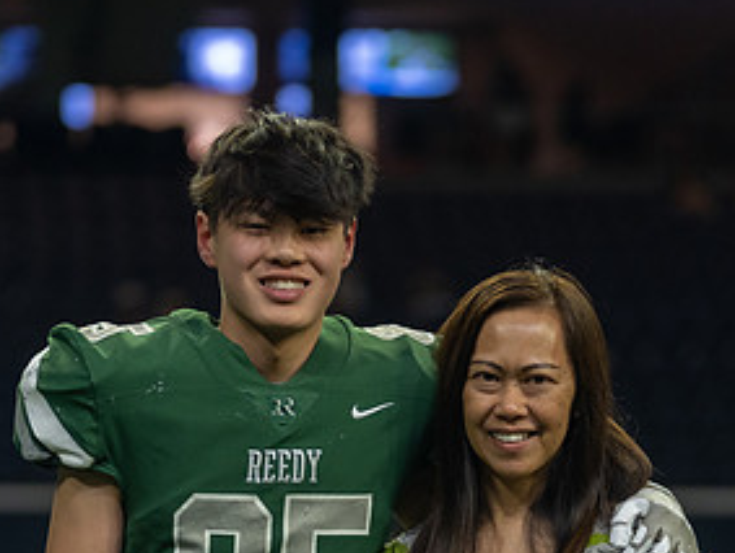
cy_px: 556
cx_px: 384
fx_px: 5889
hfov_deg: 7.1
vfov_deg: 5.4
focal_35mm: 277
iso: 1250
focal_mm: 116
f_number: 2.8
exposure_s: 1/320
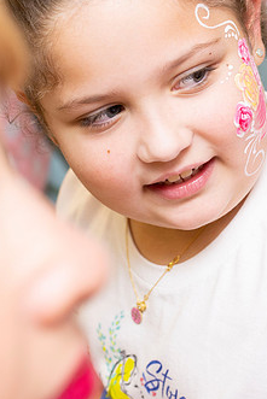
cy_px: 153
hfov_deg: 13.4
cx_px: 136
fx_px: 1133
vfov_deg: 20.0
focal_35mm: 102
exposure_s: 1/100
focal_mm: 50
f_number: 5
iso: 400
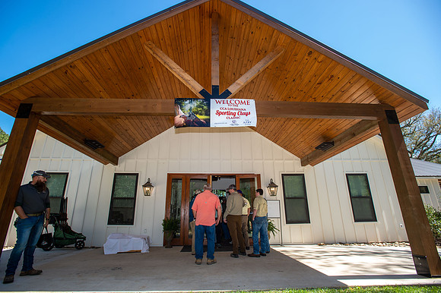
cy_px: 146
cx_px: 220
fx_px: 208
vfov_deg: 70.4
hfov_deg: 93.3
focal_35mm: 17
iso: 100
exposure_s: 1/125
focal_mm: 17
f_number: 5.6
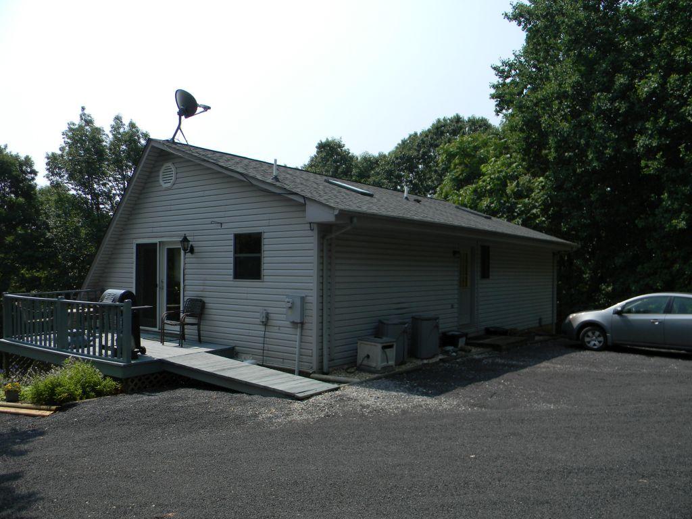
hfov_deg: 63.4
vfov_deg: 49.7
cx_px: 346
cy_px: 260
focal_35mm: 28
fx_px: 560
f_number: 3.5
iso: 80
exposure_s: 1/853
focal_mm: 5
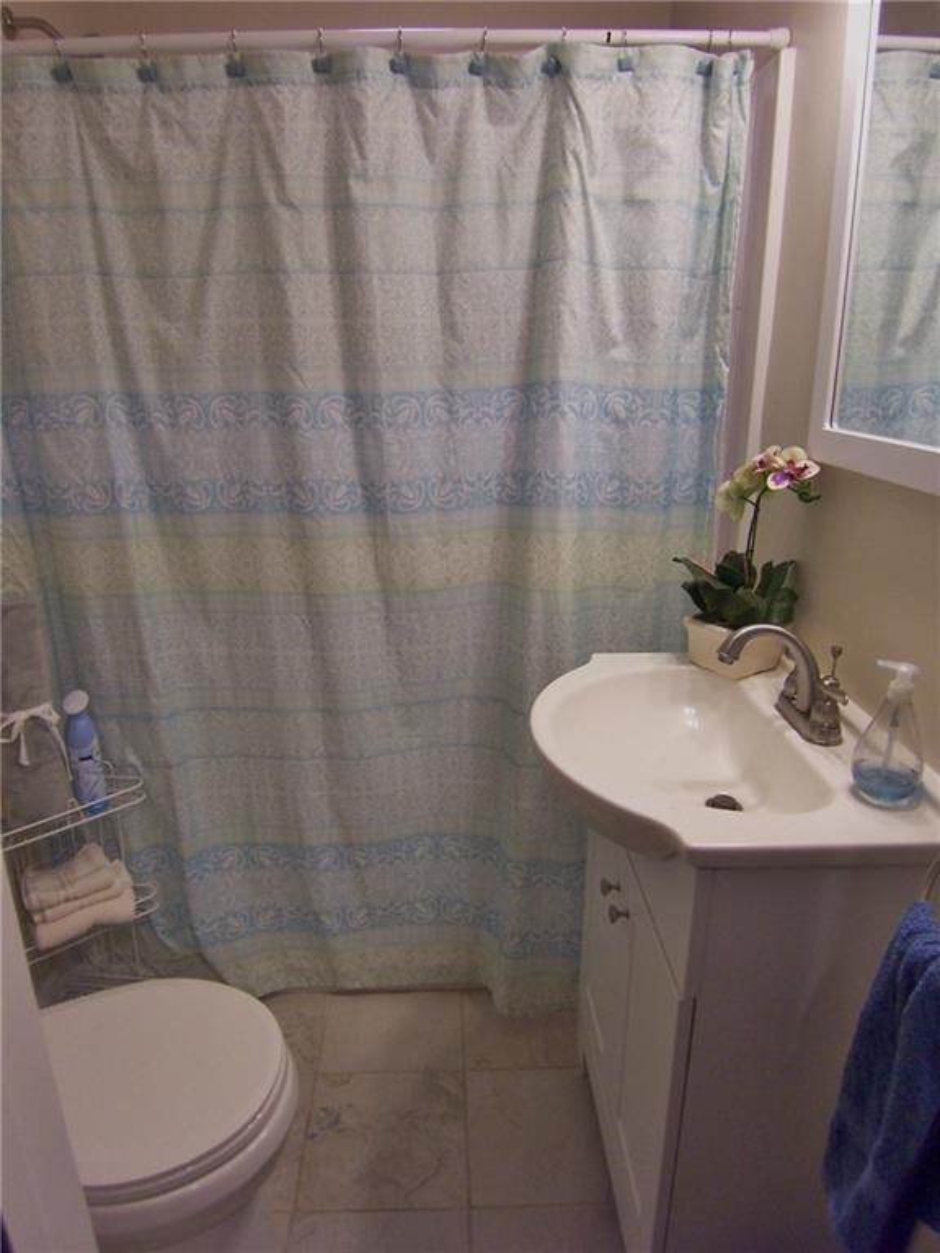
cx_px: 470
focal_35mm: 23
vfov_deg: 73.9
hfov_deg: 58.9
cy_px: 626
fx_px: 833
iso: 160
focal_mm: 3.8
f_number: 2.8
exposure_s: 1/30
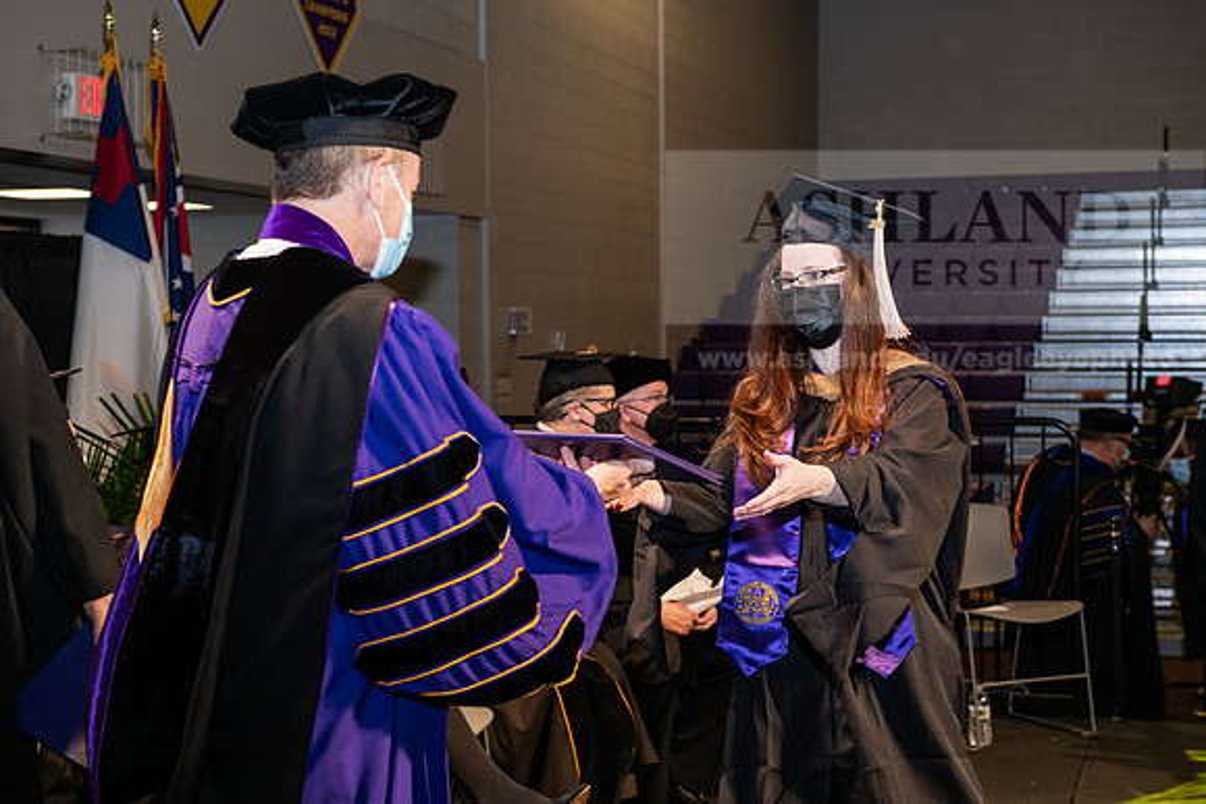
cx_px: 603
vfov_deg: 21.9
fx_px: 2077
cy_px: 402
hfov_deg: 32.4
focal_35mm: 62
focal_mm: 62
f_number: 6.3
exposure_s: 1/200
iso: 1600
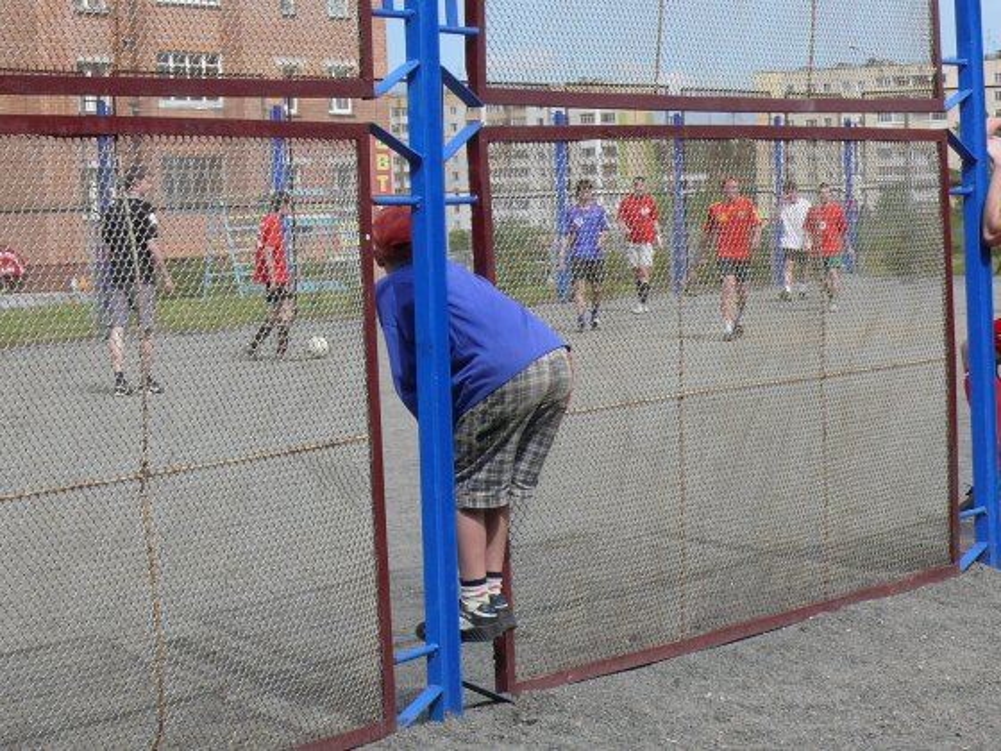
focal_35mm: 102
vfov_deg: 14.5
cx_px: 500
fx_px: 2950
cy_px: 376
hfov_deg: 19.3
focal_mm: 13.3
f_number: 5.6
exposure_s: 1/500
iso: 100
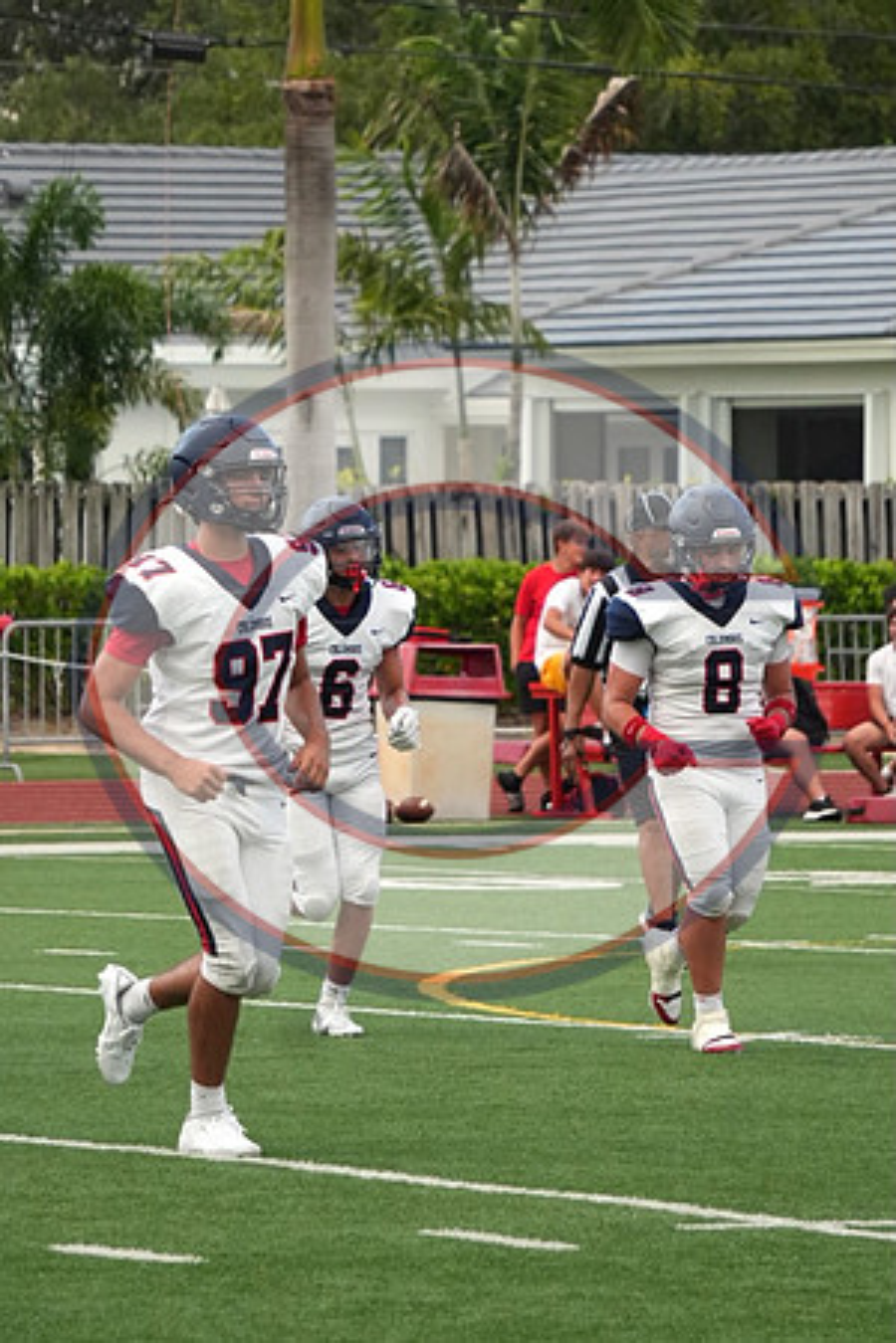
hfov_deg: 7.0
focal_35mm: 195
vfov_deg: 10.5
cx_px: 448
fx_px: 7279
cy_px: 672
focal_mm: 130
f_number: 5.6
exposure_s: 1/1000
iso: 1250
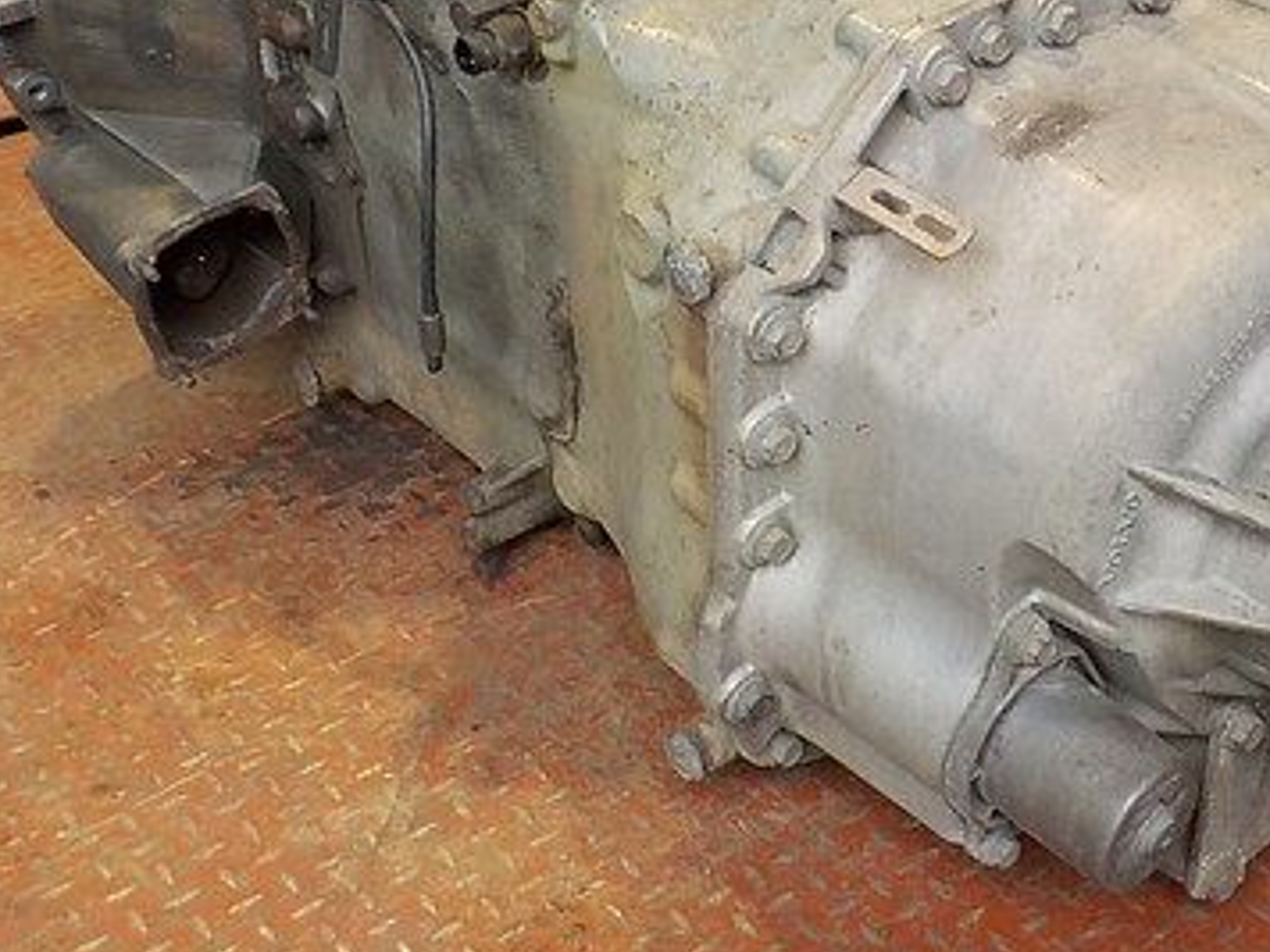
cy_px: 189
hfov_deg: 34.9
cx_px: 931
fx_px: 1981
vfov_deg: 26.5
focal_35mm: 54
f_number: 3.3
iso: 250
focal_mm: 4.1
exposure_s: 1/30
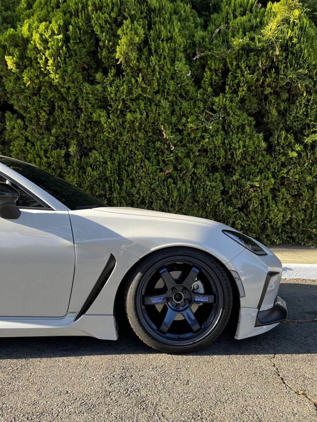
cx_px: 158
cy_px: 211
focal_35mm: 26
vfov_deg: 67.3
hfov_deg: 53.1
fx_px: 317
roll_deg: -0.5
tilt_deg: -1.3
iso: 50
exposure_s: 1/674
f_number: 1.5
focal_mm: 5.7
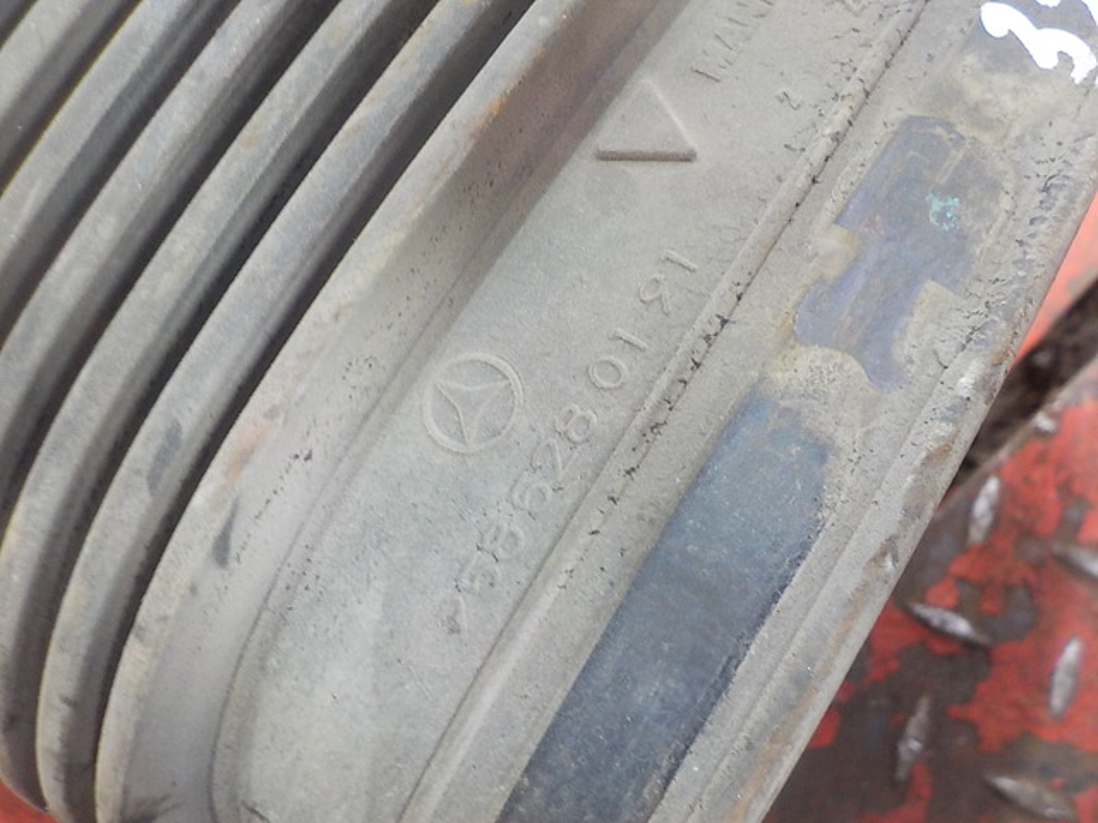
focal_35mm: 30
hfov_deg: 60.0
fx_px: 952
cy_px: 412
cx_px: 549
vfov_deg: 46.8
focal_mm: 4.1
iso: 400
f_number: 3.3
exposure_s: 1/20
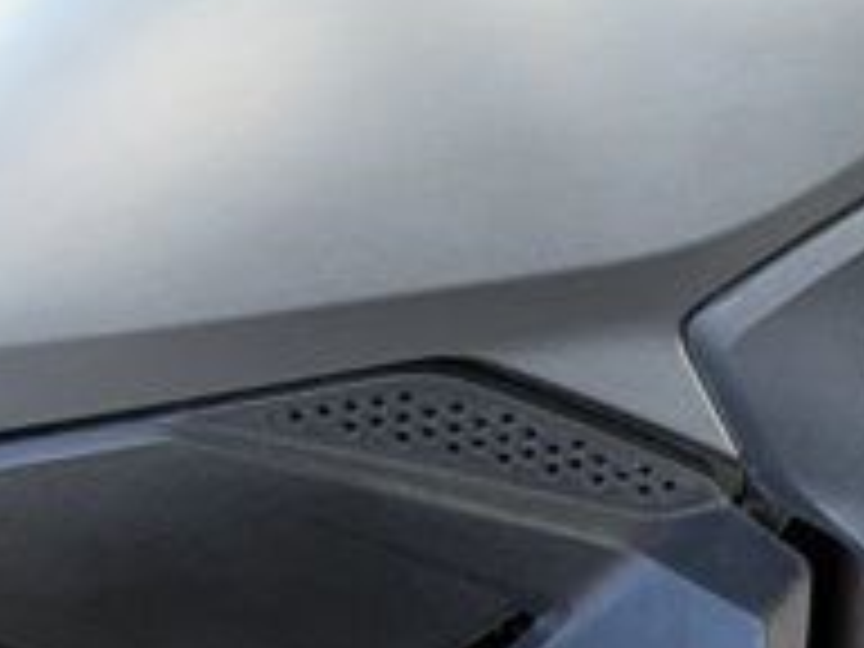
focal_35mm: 128
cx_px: 1395
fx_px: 3195
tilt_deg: -26.7
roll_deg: -2.3
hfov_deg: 14.2
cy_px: -54
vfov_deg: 11.4
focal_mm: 6.76
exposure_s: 1/23
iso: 80
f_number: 1.78
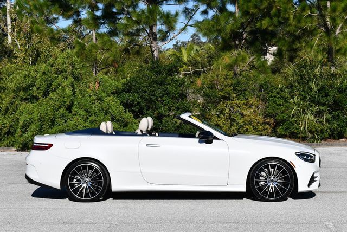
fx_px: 810
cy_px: 116
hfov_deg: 24.2
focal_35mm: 84
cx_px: 174
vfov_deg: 16.3
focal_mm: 42
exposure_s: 1/320
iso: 100
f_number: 9
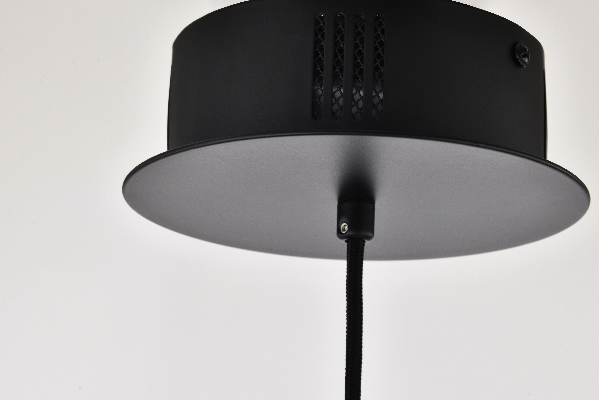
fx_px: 2080
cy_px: 156
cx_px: 327
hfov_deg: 16.4
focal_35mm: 125
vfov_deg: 11.0
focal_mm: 100
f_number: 18
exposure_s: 1/25
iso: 160
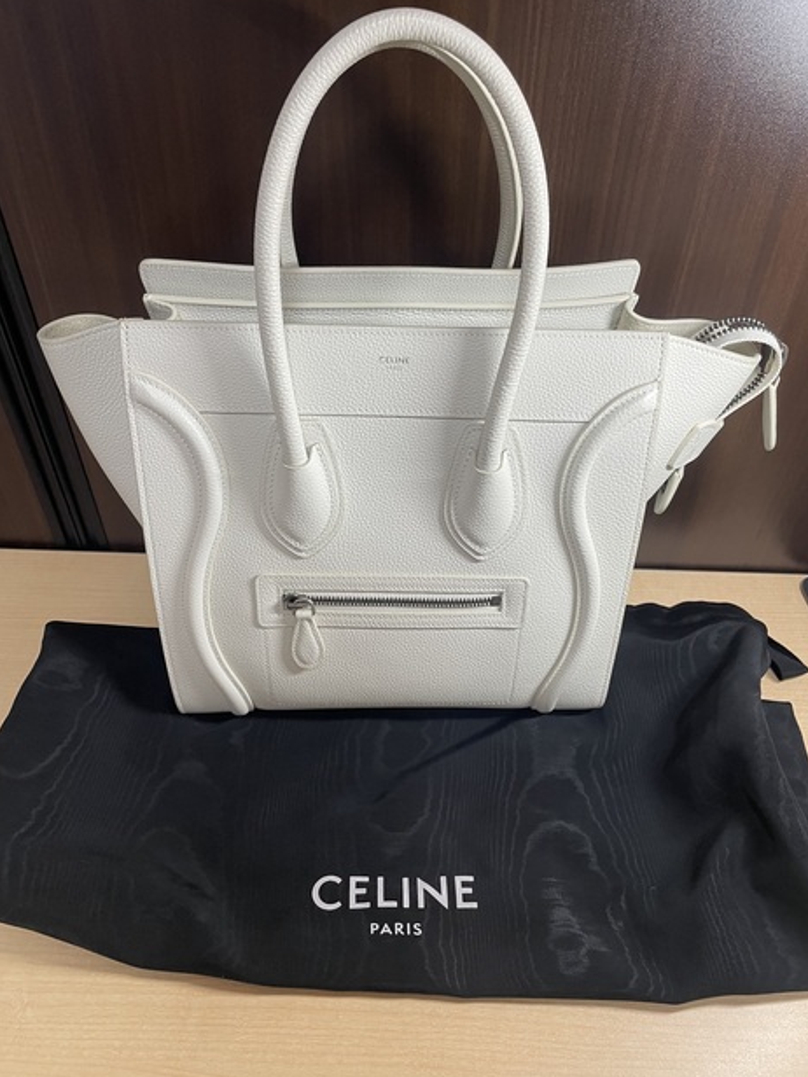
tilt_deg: -42.7
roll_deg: +0.8
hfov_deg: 51.3
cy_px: 526
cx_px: 416
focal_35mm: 27
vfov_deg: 65.3
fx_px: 840
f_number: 1.6
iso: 80
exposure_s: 1/50
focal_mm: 4.2
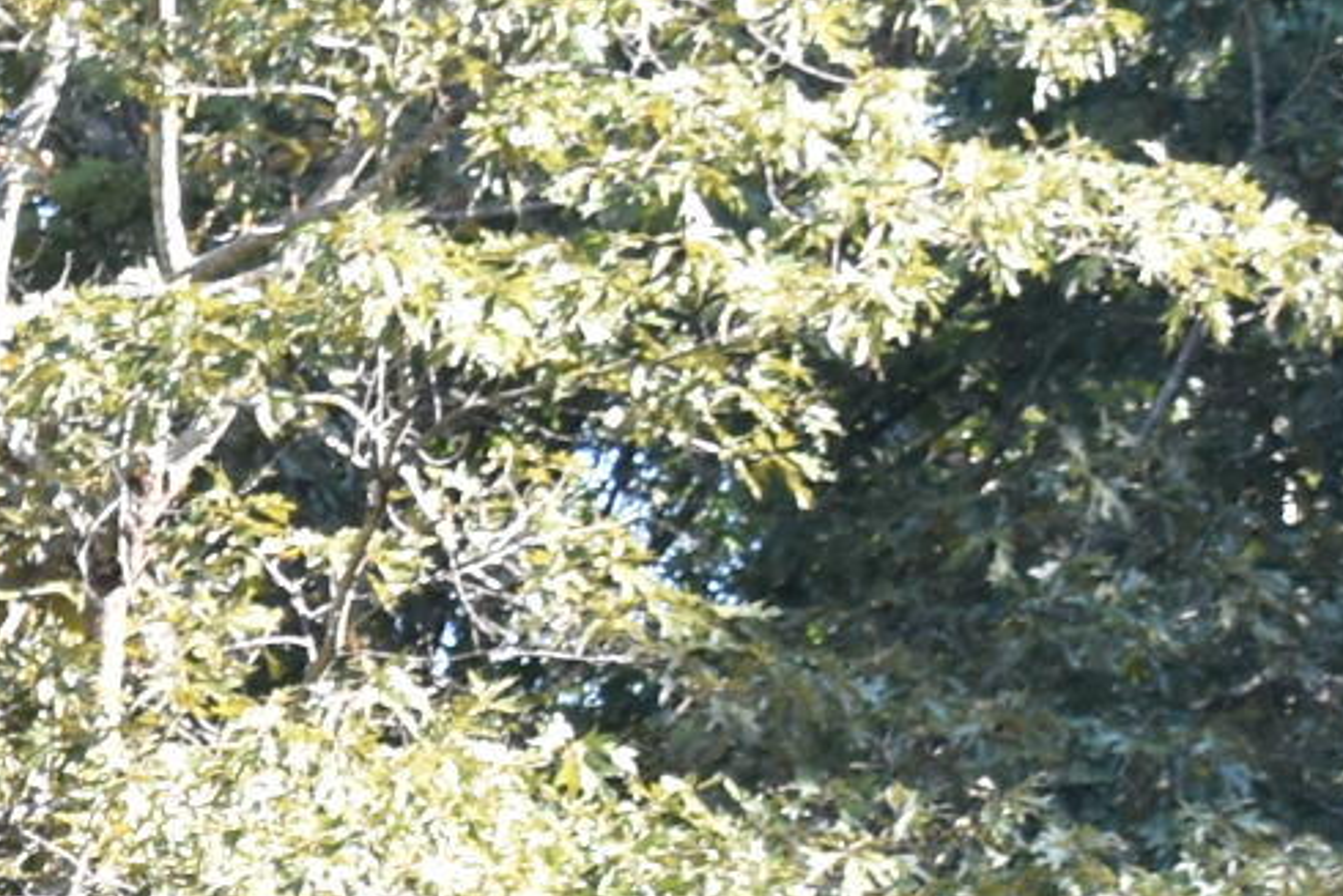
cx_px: -872
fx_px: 9928
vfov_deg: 5.0
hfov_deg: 7.6
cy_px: 2244
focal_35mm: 266
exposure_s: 1/250
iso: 400
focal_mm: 29
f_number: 5
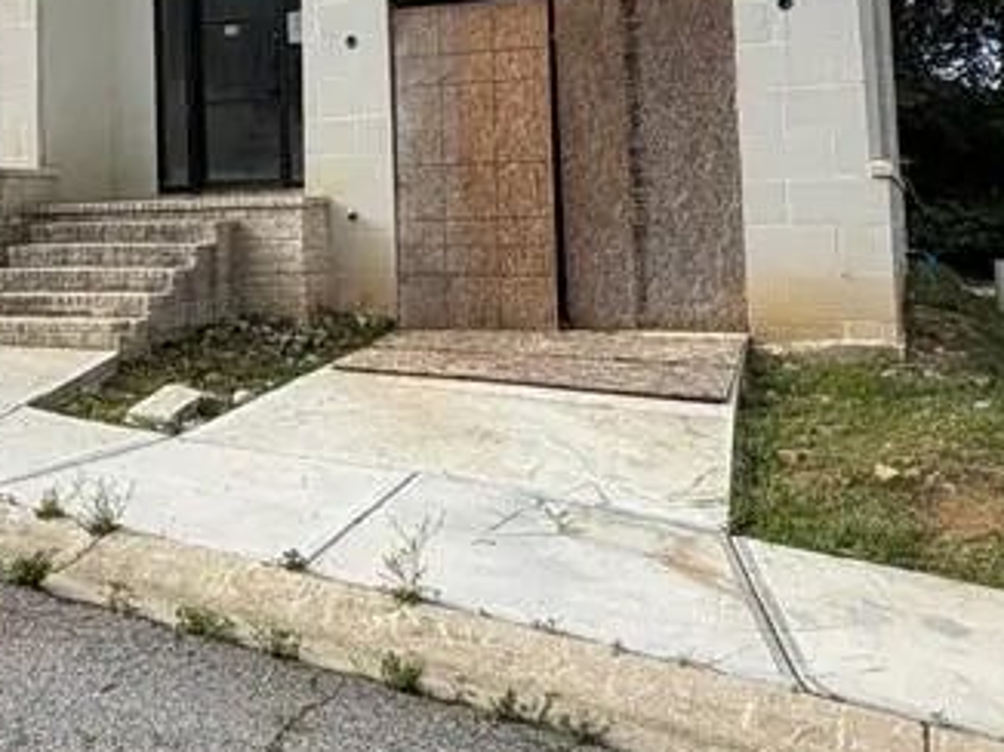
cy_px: 105
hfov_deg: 41.7
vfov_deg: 31.6
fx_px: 1275
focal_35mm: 44
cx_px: 249
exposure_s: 1/830
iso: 32
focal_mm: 2.22
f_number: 2.2
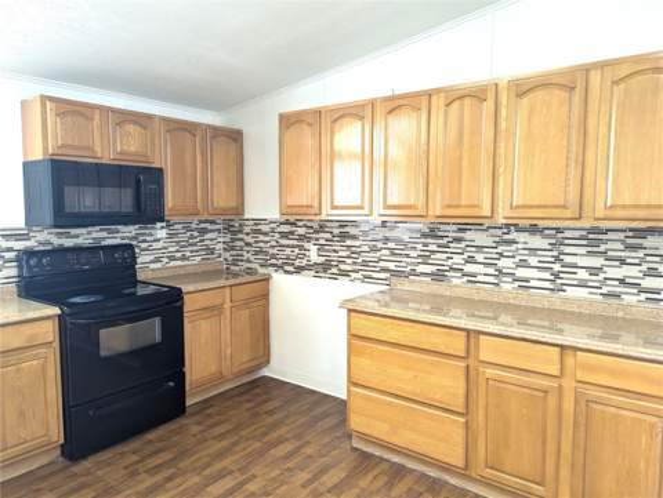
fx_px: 460
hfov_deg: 71.5
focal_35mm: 24
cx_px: 332
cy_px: 249
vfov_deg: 56.9
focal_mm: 6.81
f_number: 1.85
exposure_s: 1/24
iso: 155
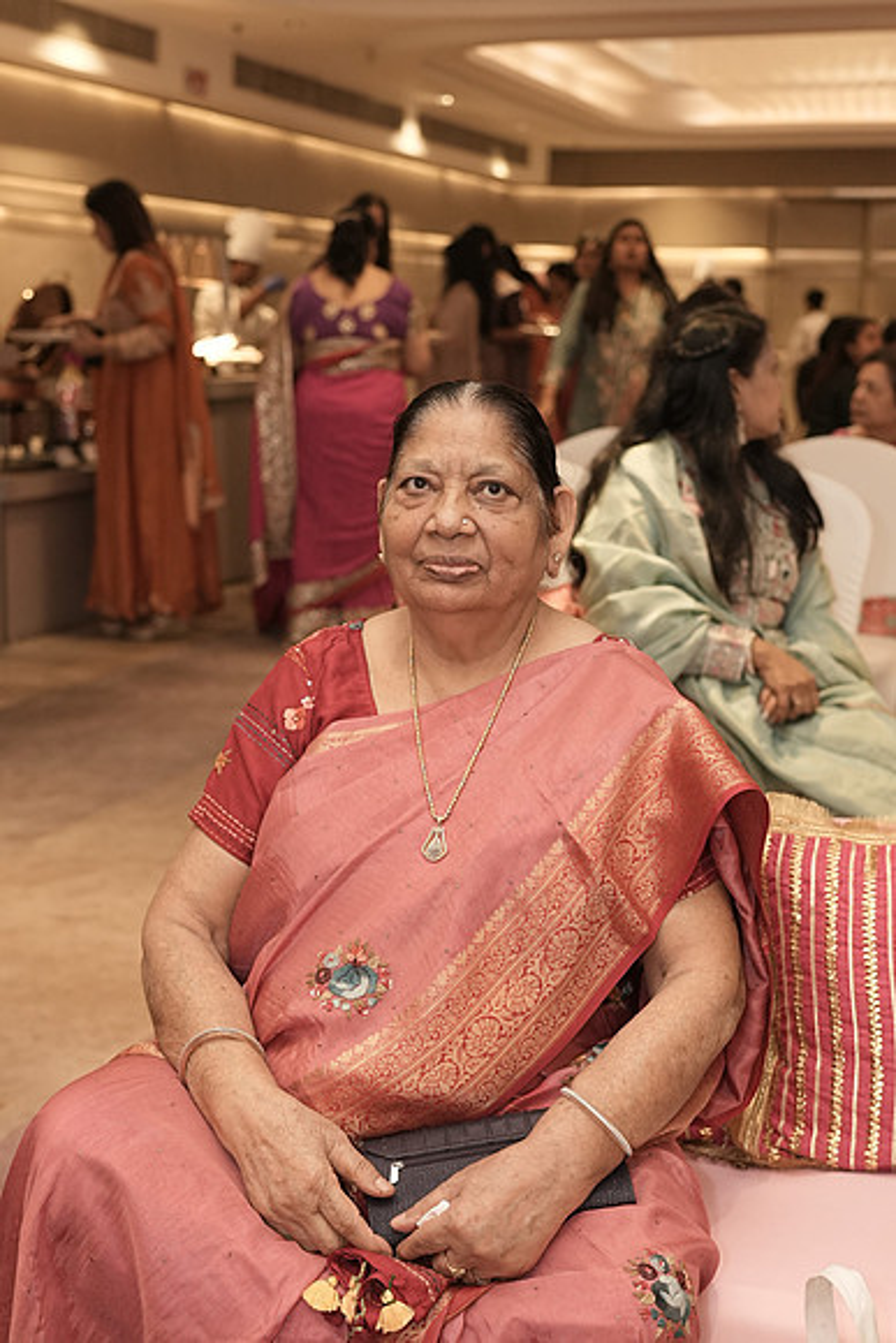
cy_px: 672
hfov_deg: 26.0
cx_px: 448
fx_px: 1940
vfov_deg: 38.2
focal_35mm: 52
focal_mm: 35
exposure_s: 1/160
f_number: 2.8
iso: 1250
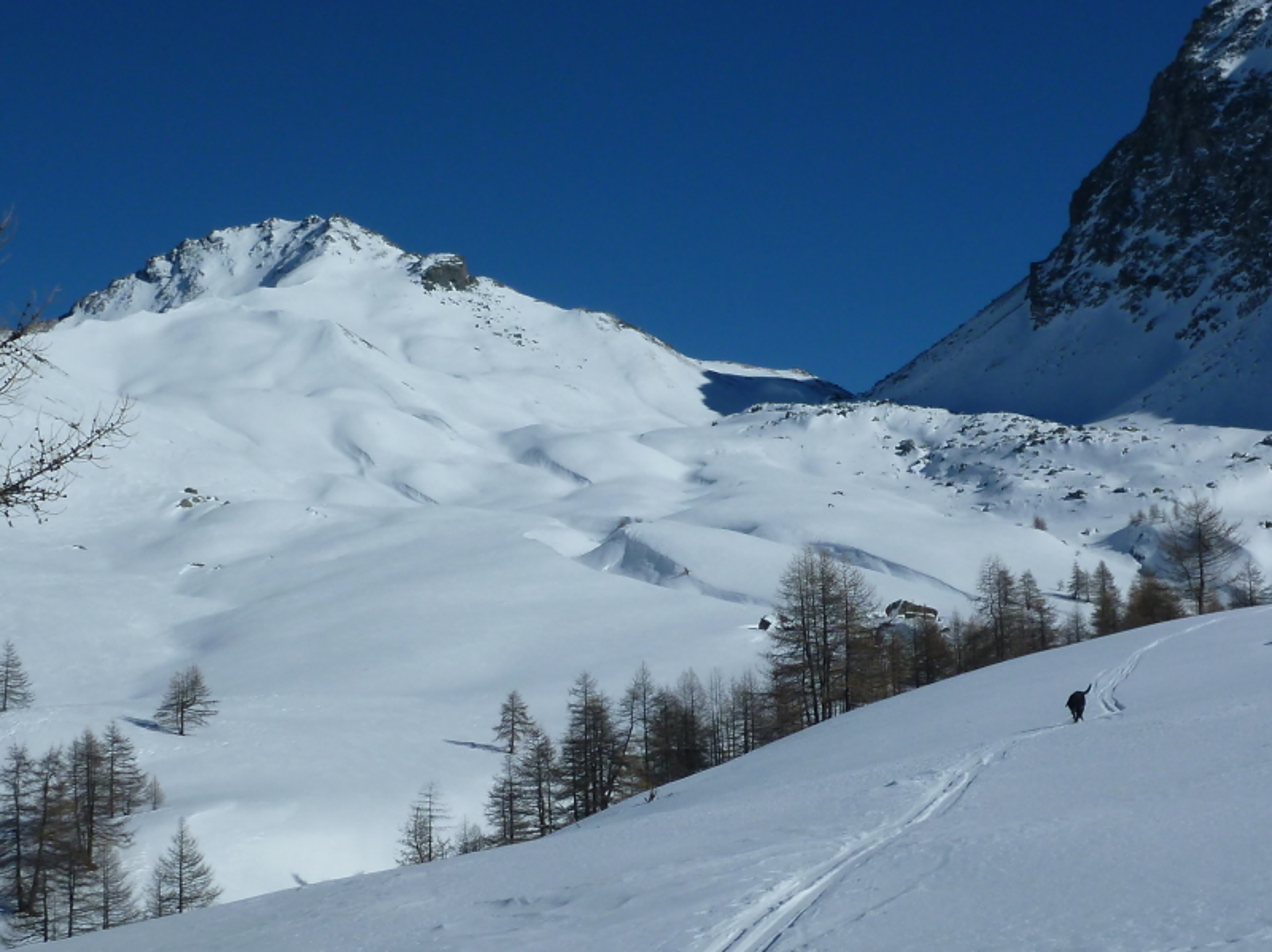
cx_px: 636
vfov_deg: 37.7
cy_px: 476
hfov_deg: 49.0
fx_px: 1396
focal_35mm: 38
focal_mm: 6.8
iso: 100
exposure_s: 1/250
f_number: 13
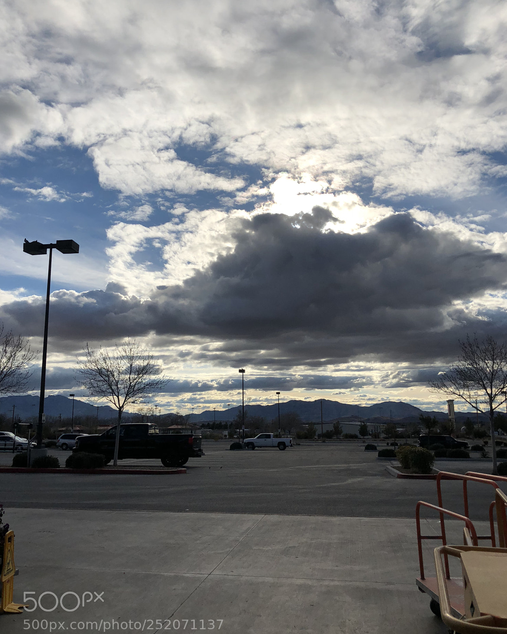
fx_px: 563
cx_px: 257
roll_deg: +0.8
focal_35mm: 30
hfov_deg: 48.5
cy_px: 311
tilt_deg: +13.5
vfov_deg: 58.8
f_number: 1.8
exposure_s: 1/9615
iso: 25
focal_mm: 3.99
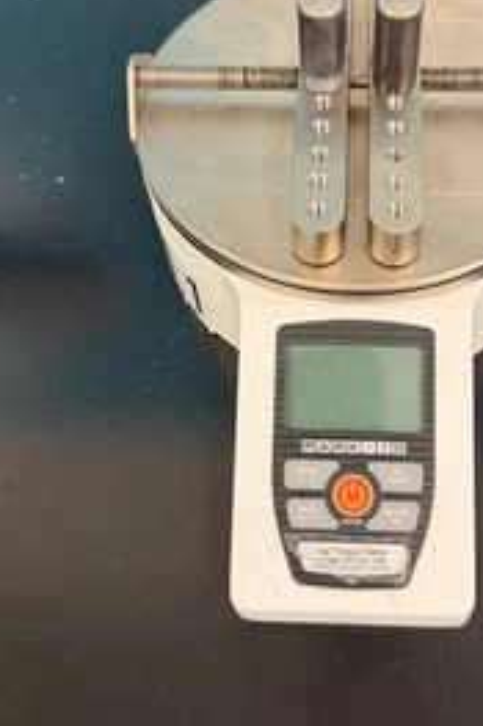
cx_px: 323
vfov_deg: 50.5
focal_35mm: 38
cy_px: 309
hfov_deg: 34.7
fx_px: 766
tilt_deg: -58.5
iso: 400
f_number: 1.78
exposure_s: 1/60
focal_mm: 6.76
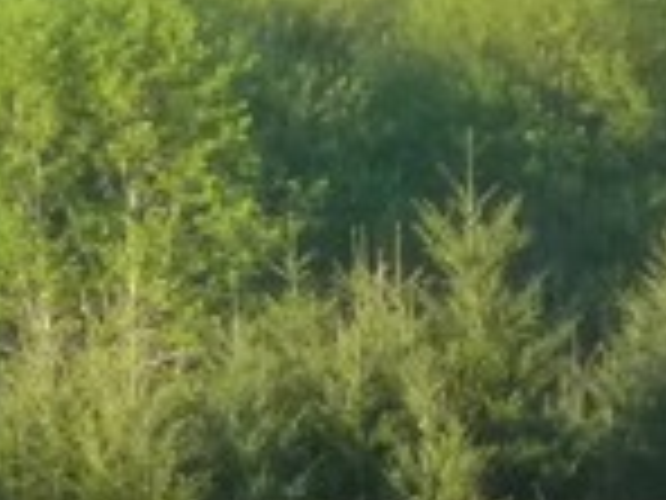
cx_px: 342
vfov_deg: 1.7
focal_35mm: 888
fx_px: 17085
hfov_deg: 2.2
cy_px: 811
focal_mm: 21
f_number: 4.4
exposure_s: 1/160
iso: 250
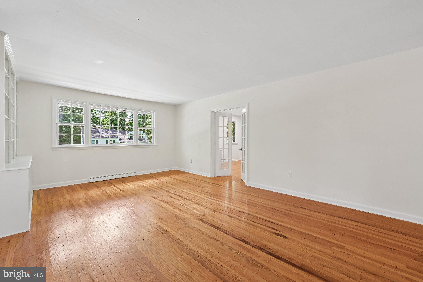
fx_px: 164
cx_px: 212
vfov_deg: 81.2
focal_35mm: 14
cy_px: 141
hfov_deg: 104.3
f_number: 11
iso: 400
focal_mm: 14
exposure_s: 1/13
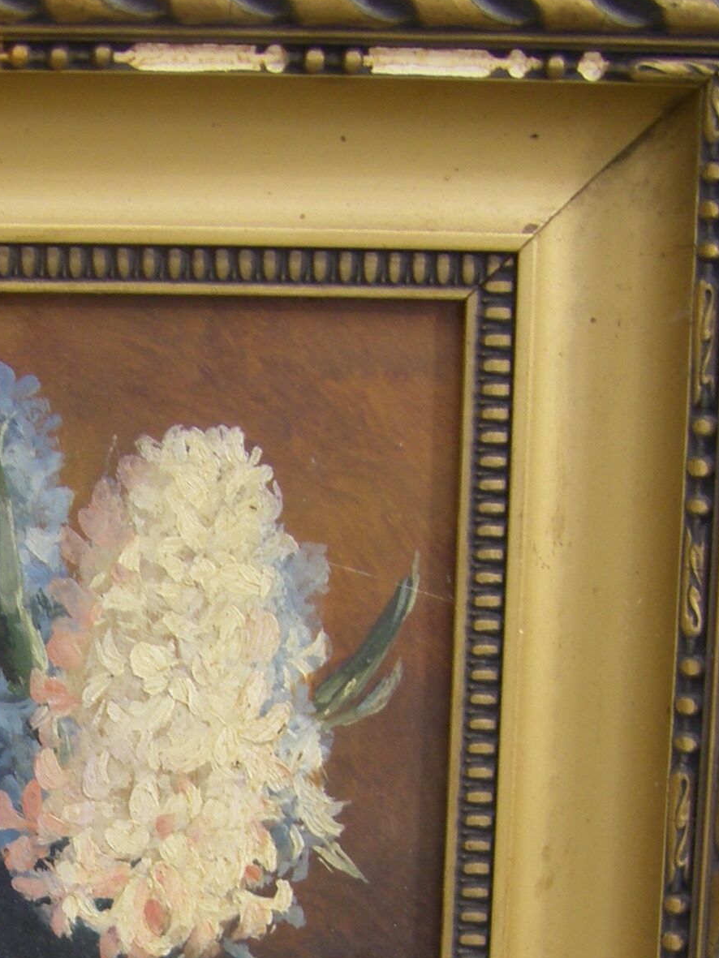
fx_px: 2907
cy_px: 1020
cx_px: 37
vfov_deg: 18.1
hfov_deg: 13.9
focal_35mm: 105
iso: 64
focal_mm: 6.3
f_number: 3.5
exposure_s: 1/100
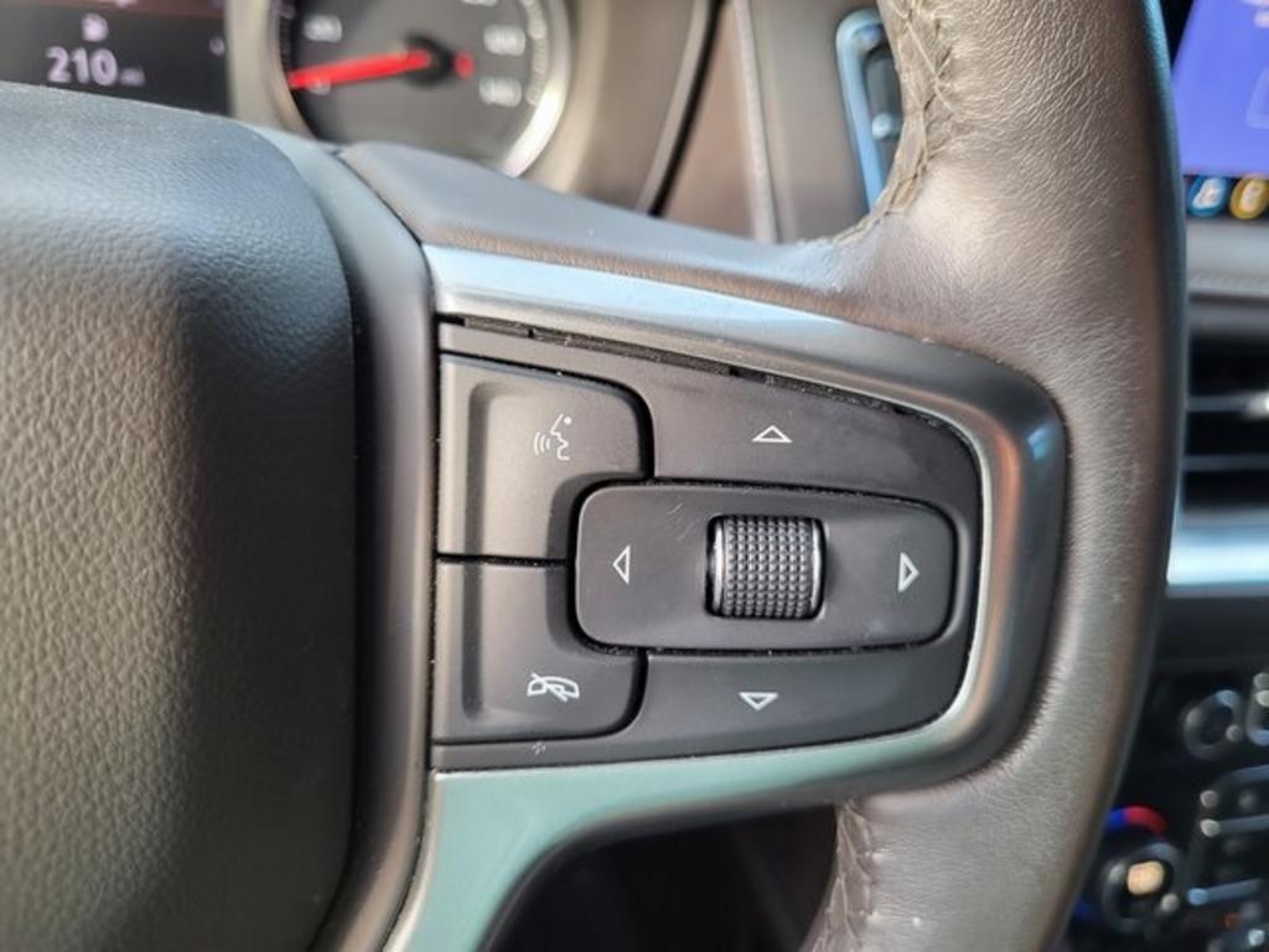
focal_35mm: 26
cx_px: 634
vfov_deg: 53.1
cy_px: 476
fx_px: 953
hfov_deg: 67.3
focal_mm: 5.4
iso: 320
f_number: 1.8
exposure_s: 1/120
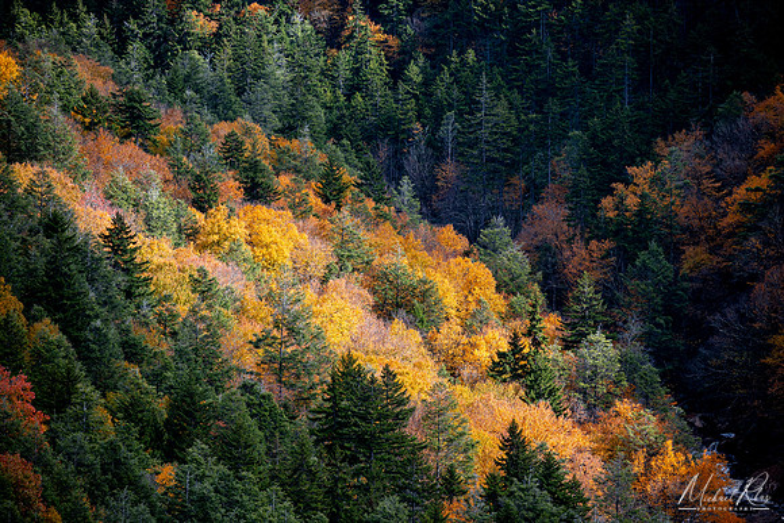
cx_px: 392
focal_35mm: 195
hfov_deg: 10.5
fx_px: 4247
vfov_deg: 7.0
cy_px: 262
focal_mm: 130
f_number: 5.3
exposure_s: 1/320
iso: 100
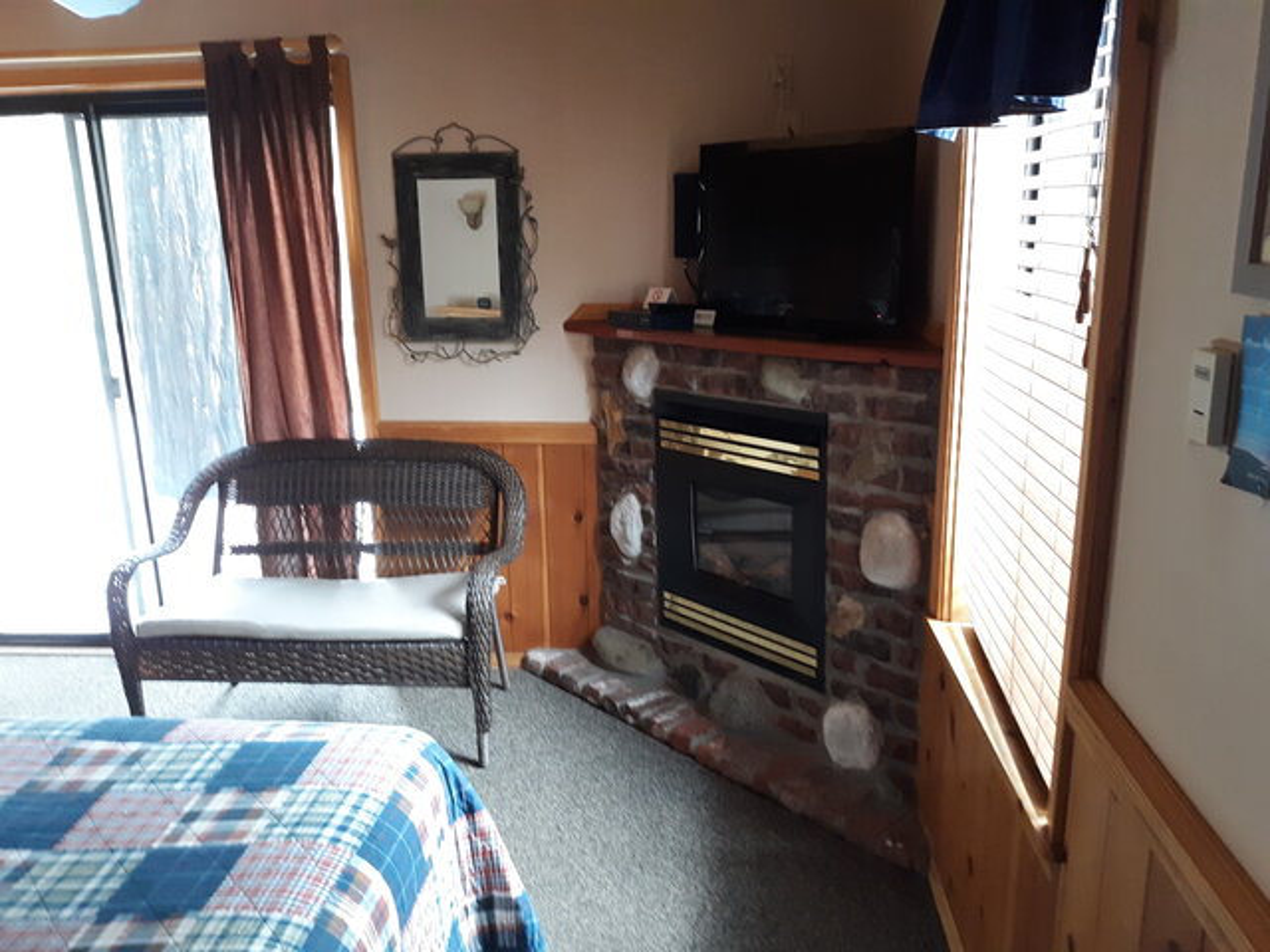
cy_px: 476
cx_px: 635
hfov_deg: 63.4
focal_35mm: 28
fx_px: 1027
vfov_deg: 49.7
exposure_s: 1/24
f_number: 1.7
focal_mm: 3.7
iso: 400
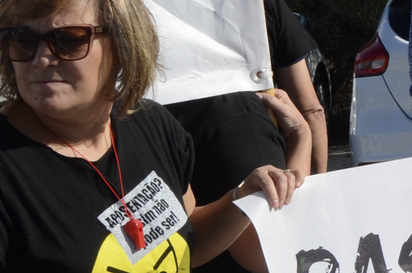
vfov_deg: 8.4
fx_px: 1850
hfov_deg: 11.5
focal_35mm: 162
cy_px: 86
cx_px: 816
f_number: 18
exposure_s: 1/200
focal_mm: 26
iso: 200
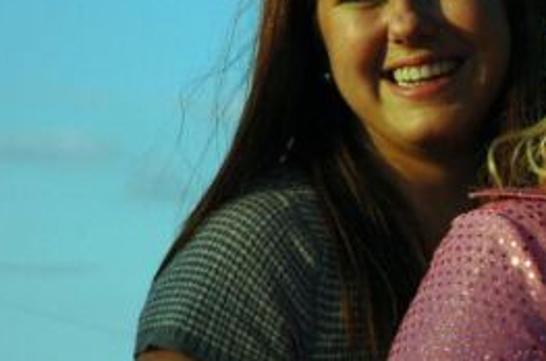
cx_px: 639
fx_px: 3873
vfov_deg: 5.3
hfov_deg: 8.0
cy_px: 161
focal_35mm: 256
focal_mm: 70
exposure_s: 1/640
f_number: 11
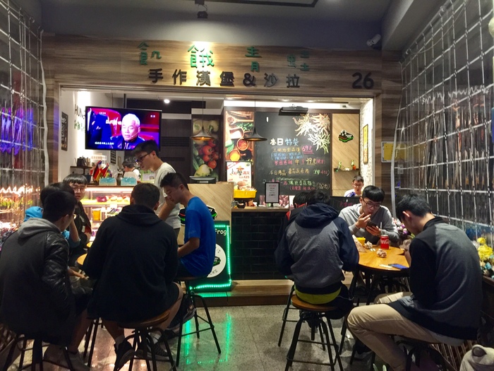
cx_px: 247
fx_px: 414
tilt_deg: -0.2
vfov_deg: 48.2
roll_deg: -1.7
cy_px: 186
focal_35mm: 29
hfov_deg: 61.7
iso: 125
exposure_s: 1/15
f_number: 2.2
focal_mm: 4.15
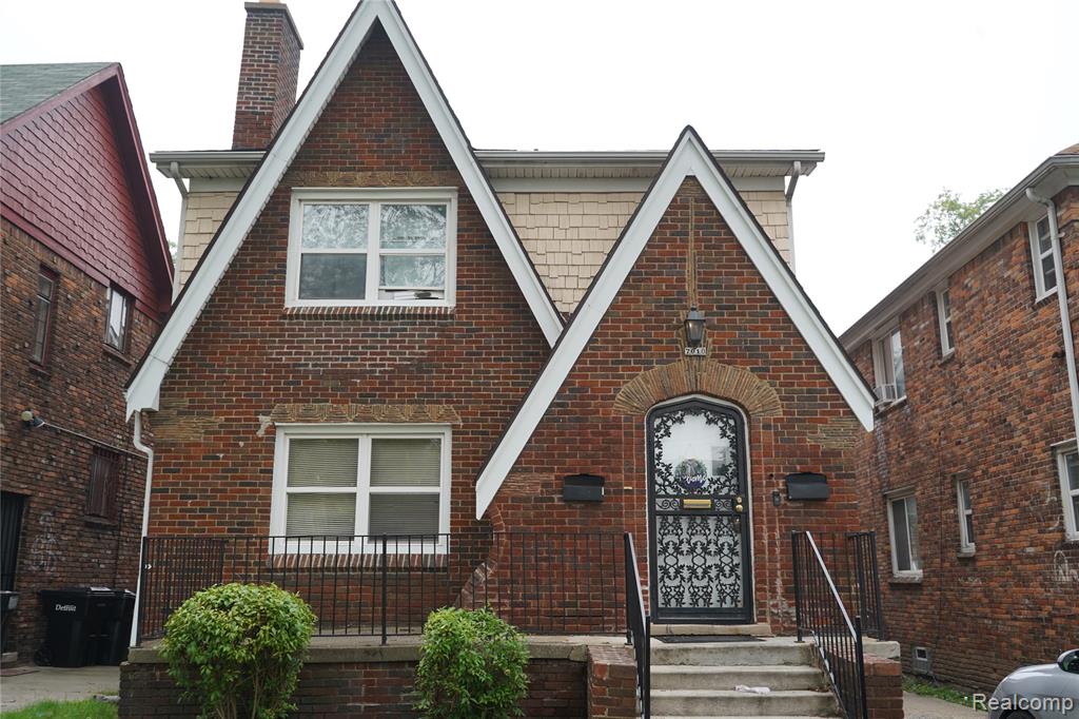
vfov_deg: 42.3
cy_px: 360
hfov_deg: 60.3
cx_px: 540
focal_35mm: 31
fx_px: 929
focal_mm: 31
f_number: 4.5
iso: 100
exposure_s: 1/80
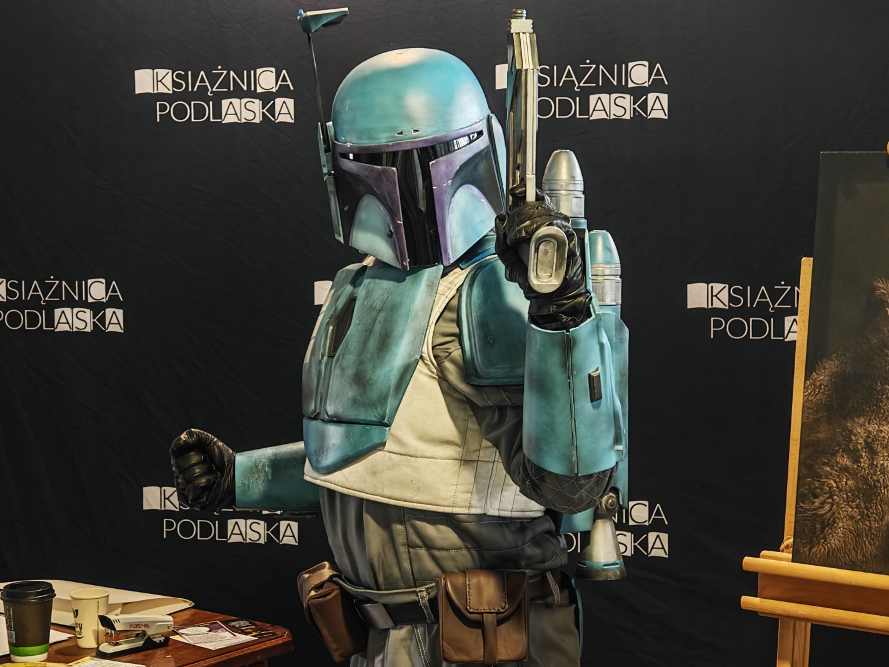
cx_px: 407
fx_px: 2081
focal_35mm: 81
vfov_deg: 18.2
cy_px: 328
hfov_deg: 24.1
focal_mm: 15.38
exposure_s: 1/25
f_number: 2.6
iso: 3200
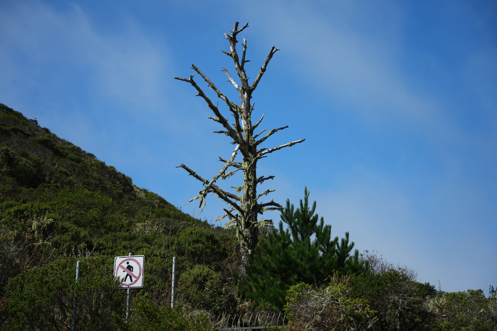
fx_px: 1077
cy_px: 166
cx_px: 248
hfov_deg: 26.0
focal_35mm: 78
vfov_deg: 17.5
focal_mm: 78
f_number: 5
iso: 200
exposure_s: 1/1250
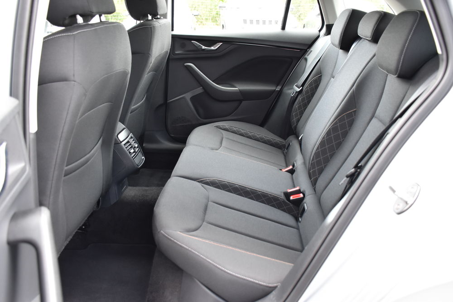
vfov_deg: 43.6
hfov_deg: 61.9
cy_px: 151
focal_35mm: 30
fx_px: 378
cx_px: 226
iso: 800
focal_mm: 20
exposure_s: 1/60
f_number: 4
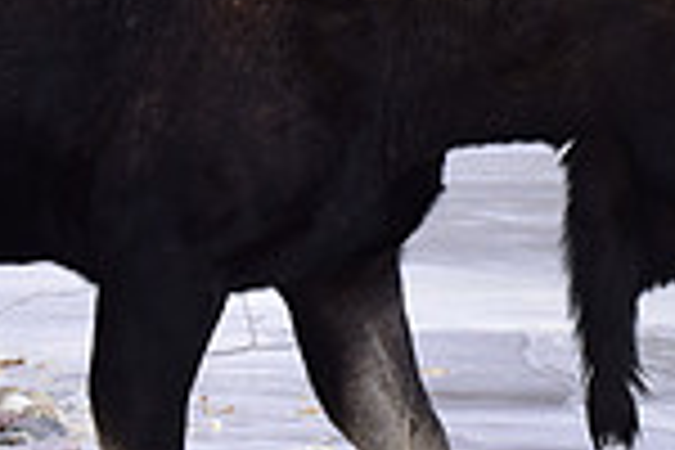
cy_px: 187
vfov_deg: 1.8
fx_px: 14455
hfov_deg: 2.7
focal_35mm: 771
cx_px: 171
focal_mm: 200
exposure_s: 1/500
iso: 800
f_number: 10
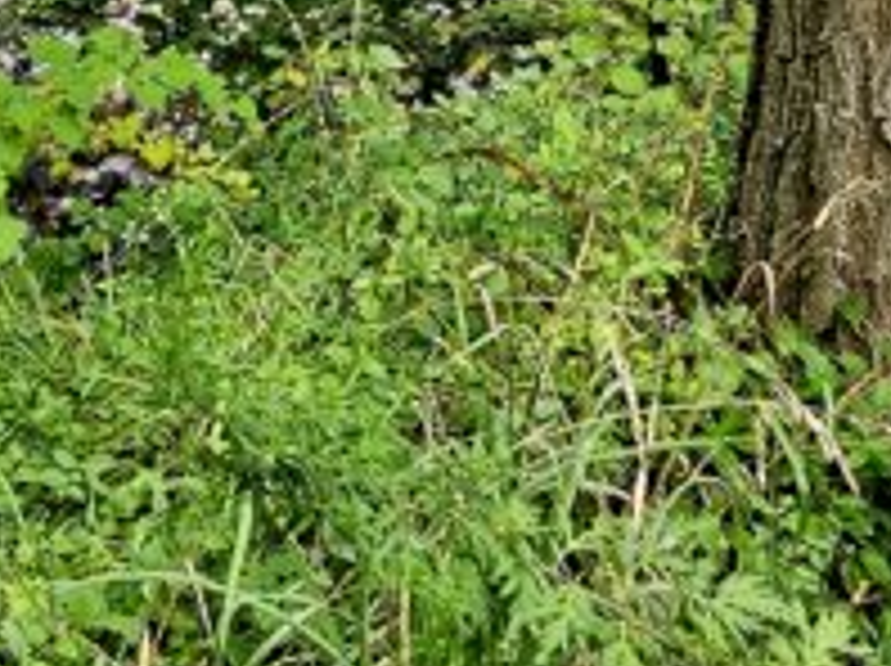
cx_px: 198
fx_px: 3059
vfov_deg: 11.1
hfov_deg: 16.5
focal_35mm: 119
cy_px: -729
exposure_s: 1/208
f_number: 1.8
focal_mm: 5.4
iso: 25
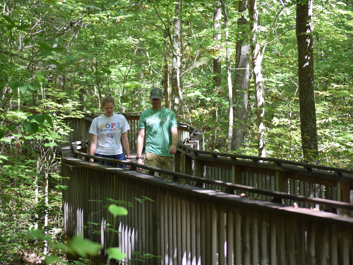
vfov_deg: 11.1
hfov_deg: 14.7
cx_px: 181
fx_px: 1367
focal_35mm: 134
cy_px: 132
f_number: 5
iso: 400
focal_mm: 82
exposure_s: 1/100
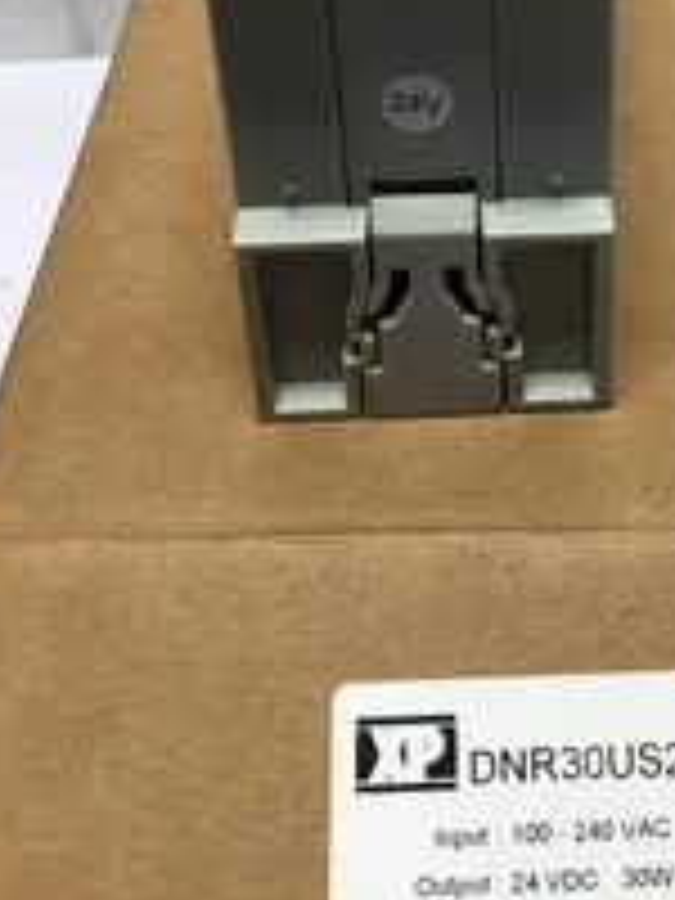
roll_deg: +0.9
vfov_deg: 29.6
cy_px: 54
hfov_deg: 23.3
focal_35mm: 62
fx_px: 1612
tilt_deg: -33.4
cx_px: 554
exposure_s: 1/120
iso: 32
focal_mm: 3.3
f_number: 2.4
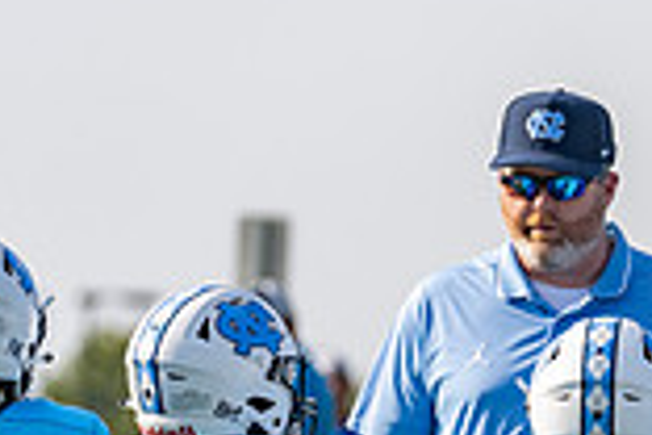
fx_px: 10486
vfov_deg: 2.4
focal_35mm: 579
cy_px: 512
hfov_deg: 3.6
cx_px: 740
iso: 100
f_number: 3.5
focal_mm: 156
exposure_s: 1/1000
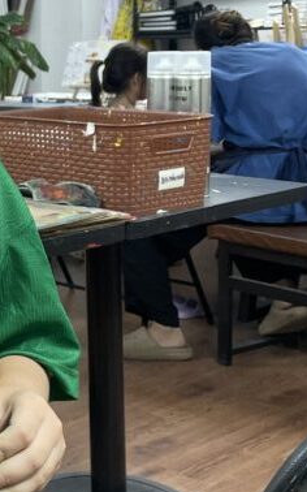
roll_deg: +2.1
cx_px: -178
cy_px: 141
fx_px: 978
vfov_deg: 27.9
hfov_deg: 16.1
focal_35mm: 73
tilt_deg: -5.4
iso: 100
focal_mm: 4.2
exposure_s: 1/100
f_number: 1.6
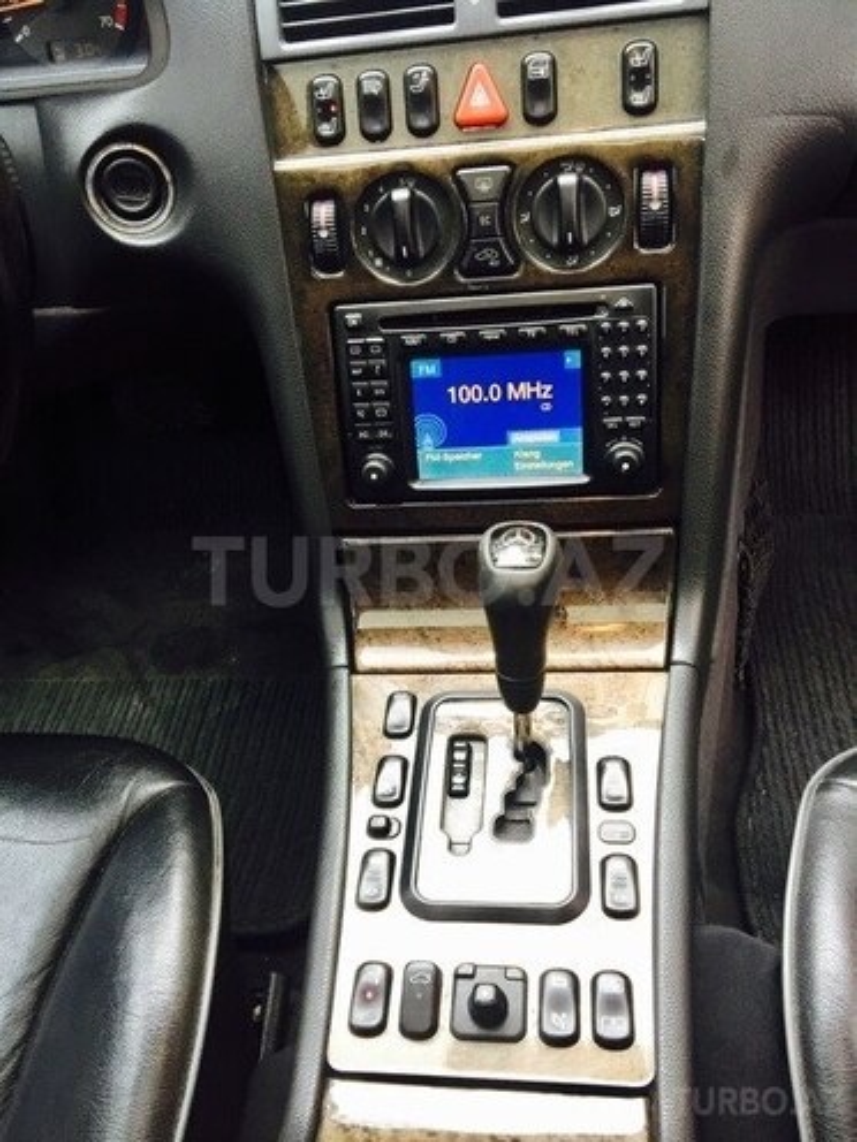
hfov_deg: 48.2
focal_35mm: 29
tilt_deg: -41.4
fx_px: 957
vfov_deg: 61.7
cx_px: 428
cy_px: 571
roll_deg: +6.8
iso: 64
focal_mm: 4.15
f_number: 2.2
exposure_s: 1/33
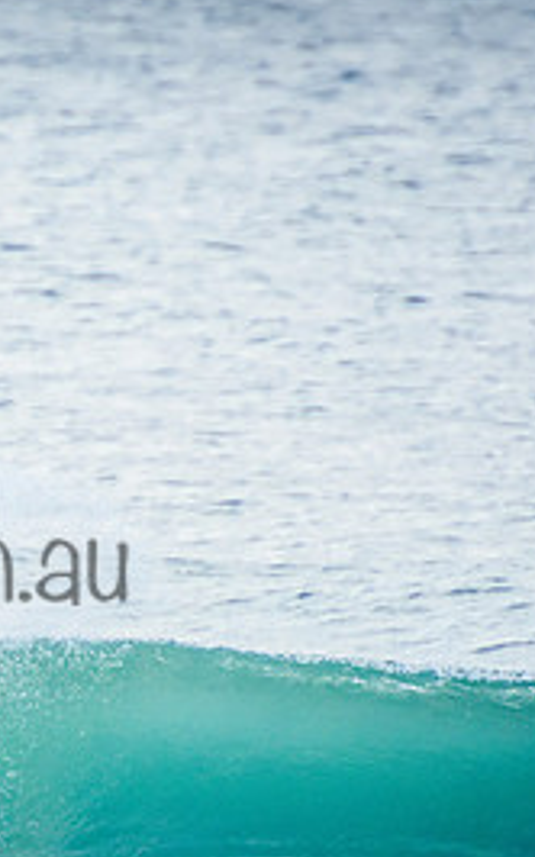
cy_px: 527
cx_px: -213
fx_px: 31108
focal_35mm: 1332
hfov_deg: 1.0
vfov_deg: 1.6
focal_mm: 400
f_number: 5.6
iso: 560
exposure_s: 1/2000
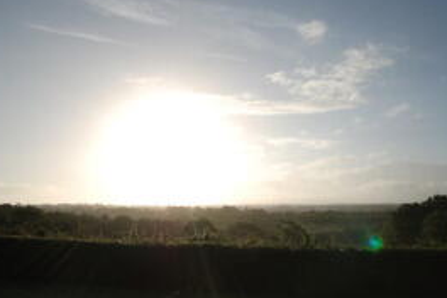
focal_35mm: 27
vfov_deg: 47.3
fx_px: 335
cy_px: 192
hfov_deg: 66.7
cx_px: 271
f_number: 4
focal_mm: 10
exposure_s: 1/3200
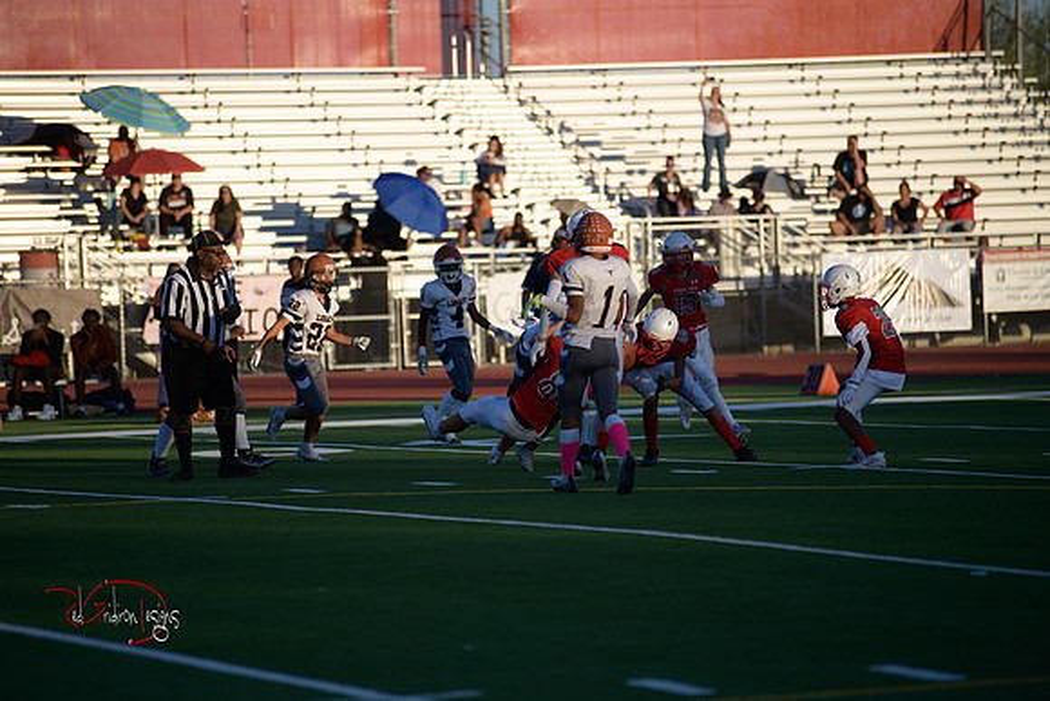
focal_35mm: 200
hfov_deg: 10.3
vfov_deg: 6.9
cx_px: 525
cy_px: 350
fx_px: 5834
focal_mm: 200
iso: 360
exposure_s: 1/5000
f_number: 2.8
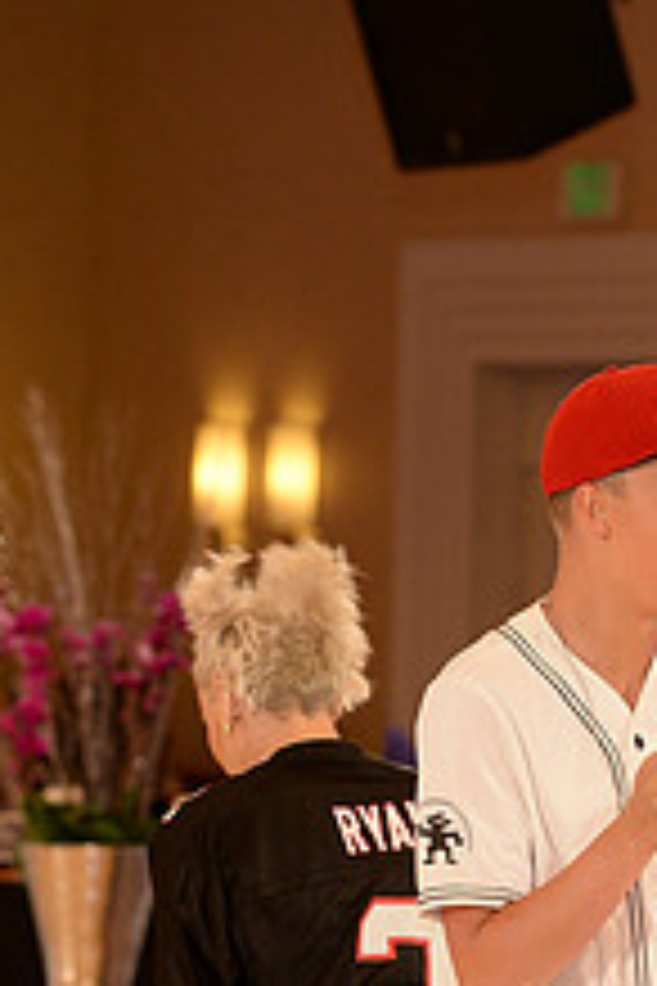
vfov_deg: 5.7
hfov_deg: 3.9
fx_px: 9772
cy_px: 1166
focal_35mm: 357
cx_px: 412
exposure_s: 1/250
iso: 1600
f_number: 4.5
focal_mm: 135
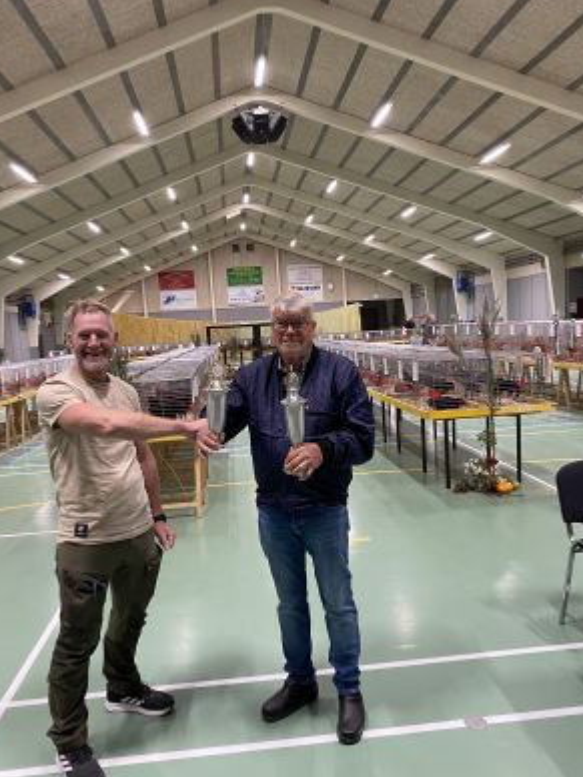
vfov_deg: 65.3
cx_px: 286
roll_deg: +3.9
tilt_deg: -6.3
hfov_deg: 51.4
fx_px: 606
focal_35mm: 27
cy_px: 398
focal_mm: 4.25
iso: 160
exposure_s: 1/50
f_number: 1.8
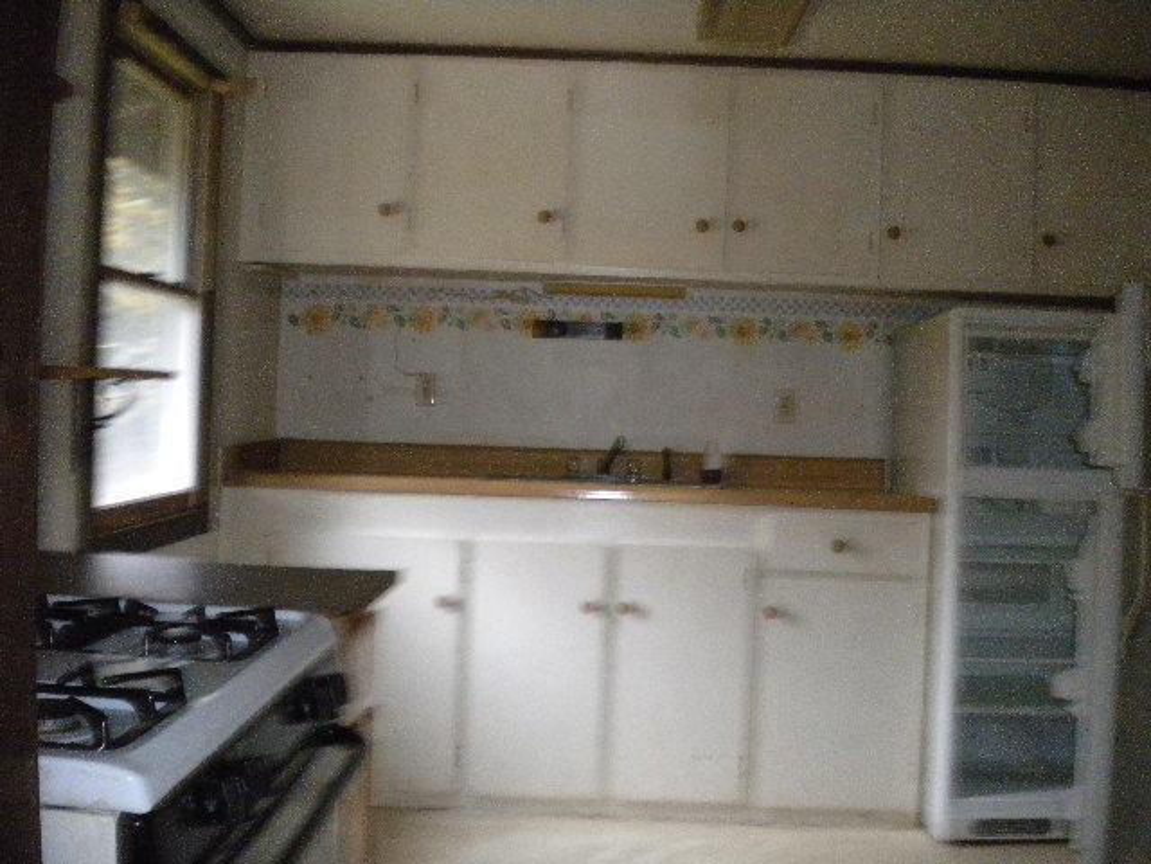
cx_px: 576
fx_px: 1164
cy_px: 432
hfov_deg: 52.6
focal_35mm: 35
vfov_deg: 40.7
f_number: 3.1
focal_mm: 6.3
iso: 800
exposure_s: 1/30
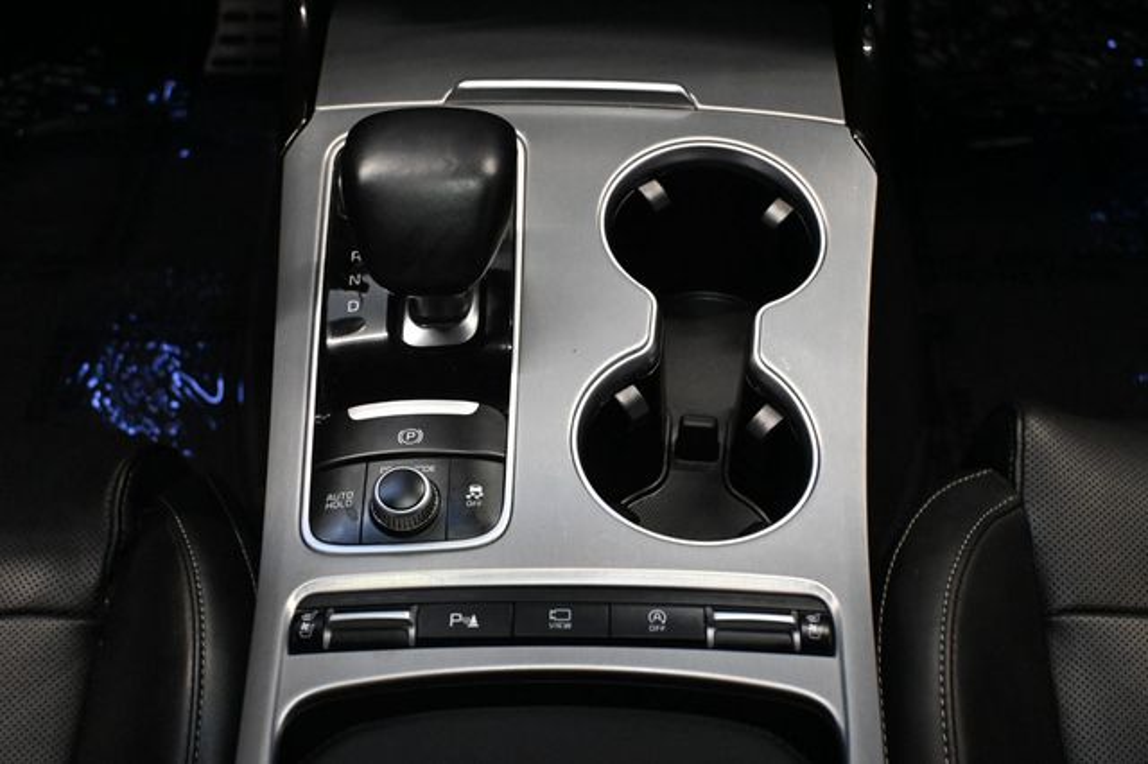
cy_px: 382
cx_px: 574
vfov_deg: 27.2
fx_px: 1578
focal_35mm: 50
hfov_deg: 40.0
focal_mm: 33
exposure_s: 1/60
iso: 5600
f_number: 5
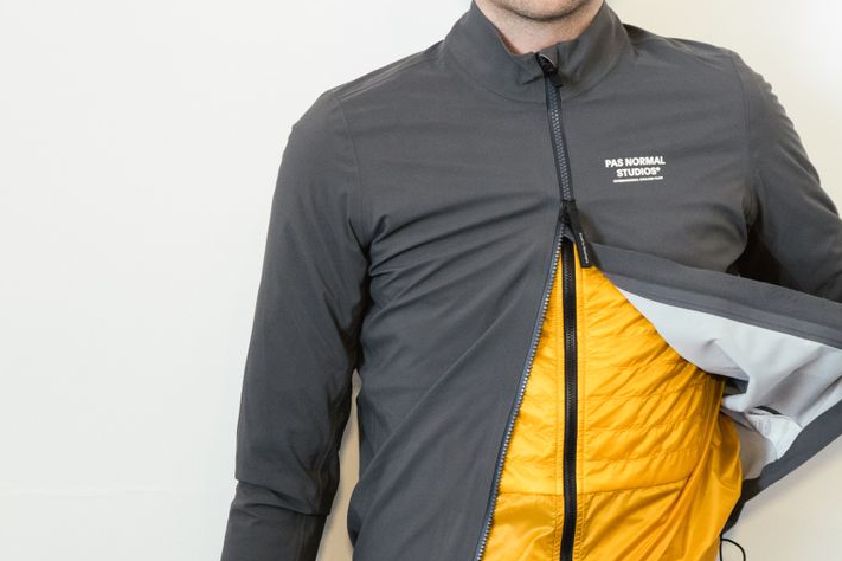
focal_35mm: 90
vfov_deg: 15.2
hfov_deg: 22.5
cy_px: 331
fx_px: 2105
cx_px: 561
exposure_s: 1/125
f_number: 4.5
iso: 2000
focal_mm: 50
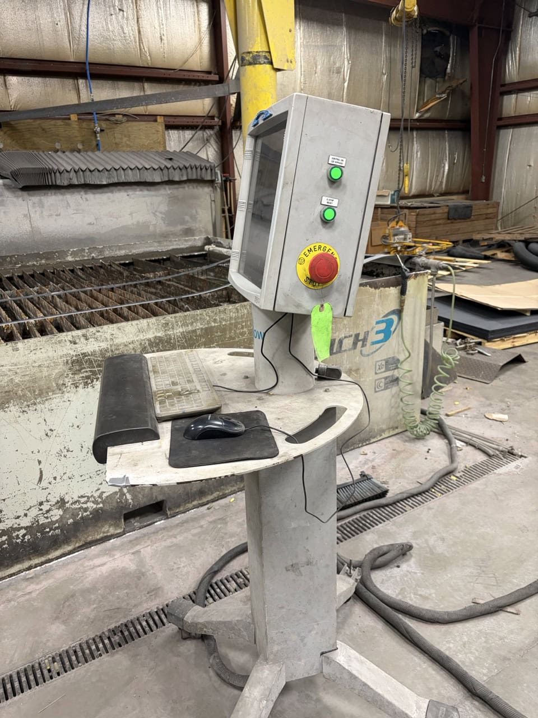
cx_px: 269
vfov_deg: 67.3
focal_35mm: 26
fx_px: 539
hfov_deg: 53.1
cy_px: 359
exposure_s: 1/60
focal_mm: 6
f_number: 1.6
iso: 160
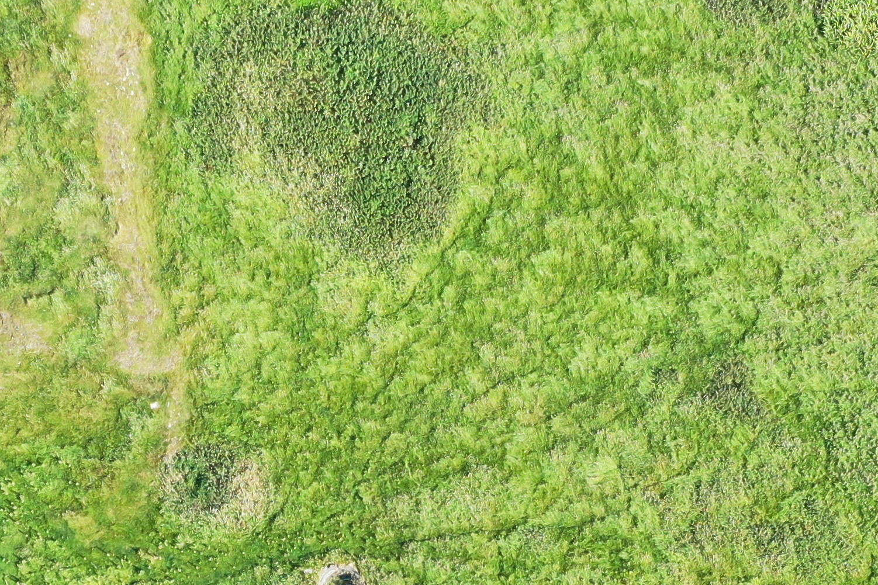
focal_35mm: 102
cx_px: 262
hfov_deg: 19.9
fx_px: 2487
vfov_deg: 13.1
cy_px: 700
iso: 100
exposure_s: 1/200
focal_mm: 10.26
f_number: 5
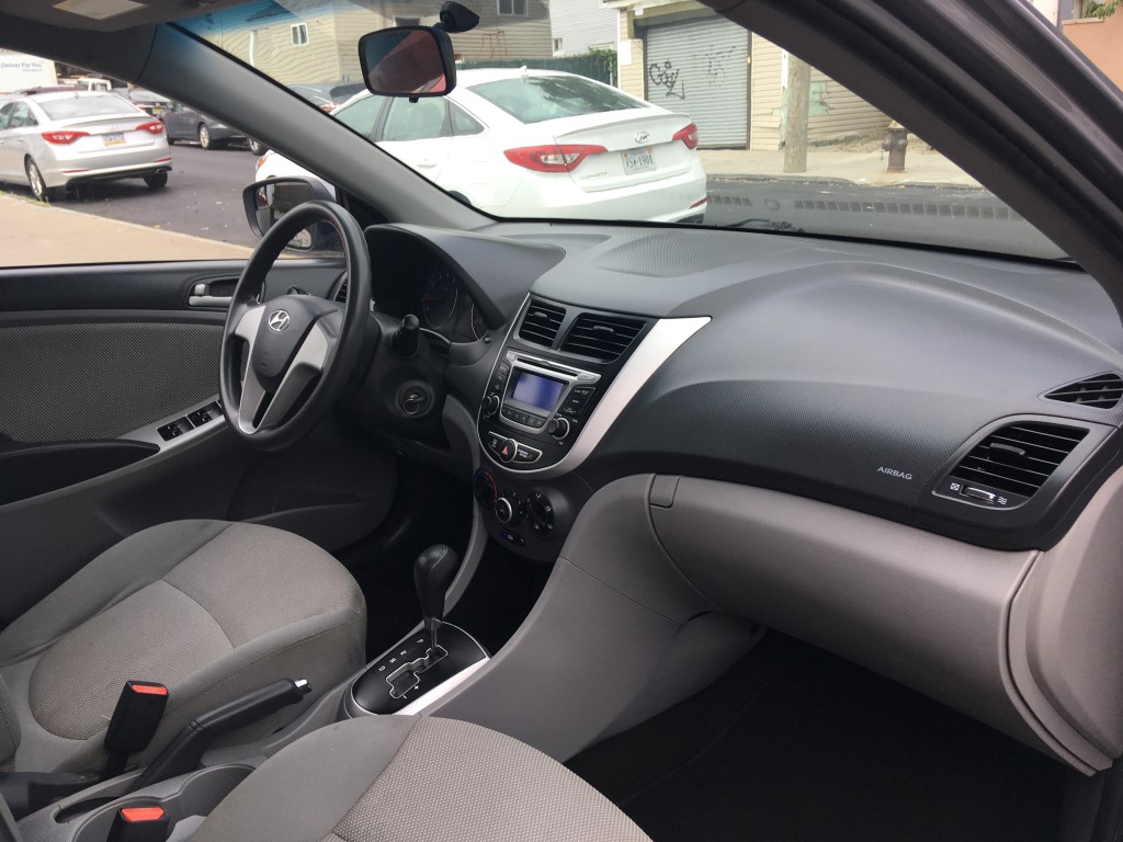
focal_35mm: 29
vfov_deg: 48.2
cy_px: 421
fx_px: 941
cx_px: 562
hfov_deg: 61.7
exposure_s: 1/242
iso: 25
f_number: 2.2
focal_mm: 4.15
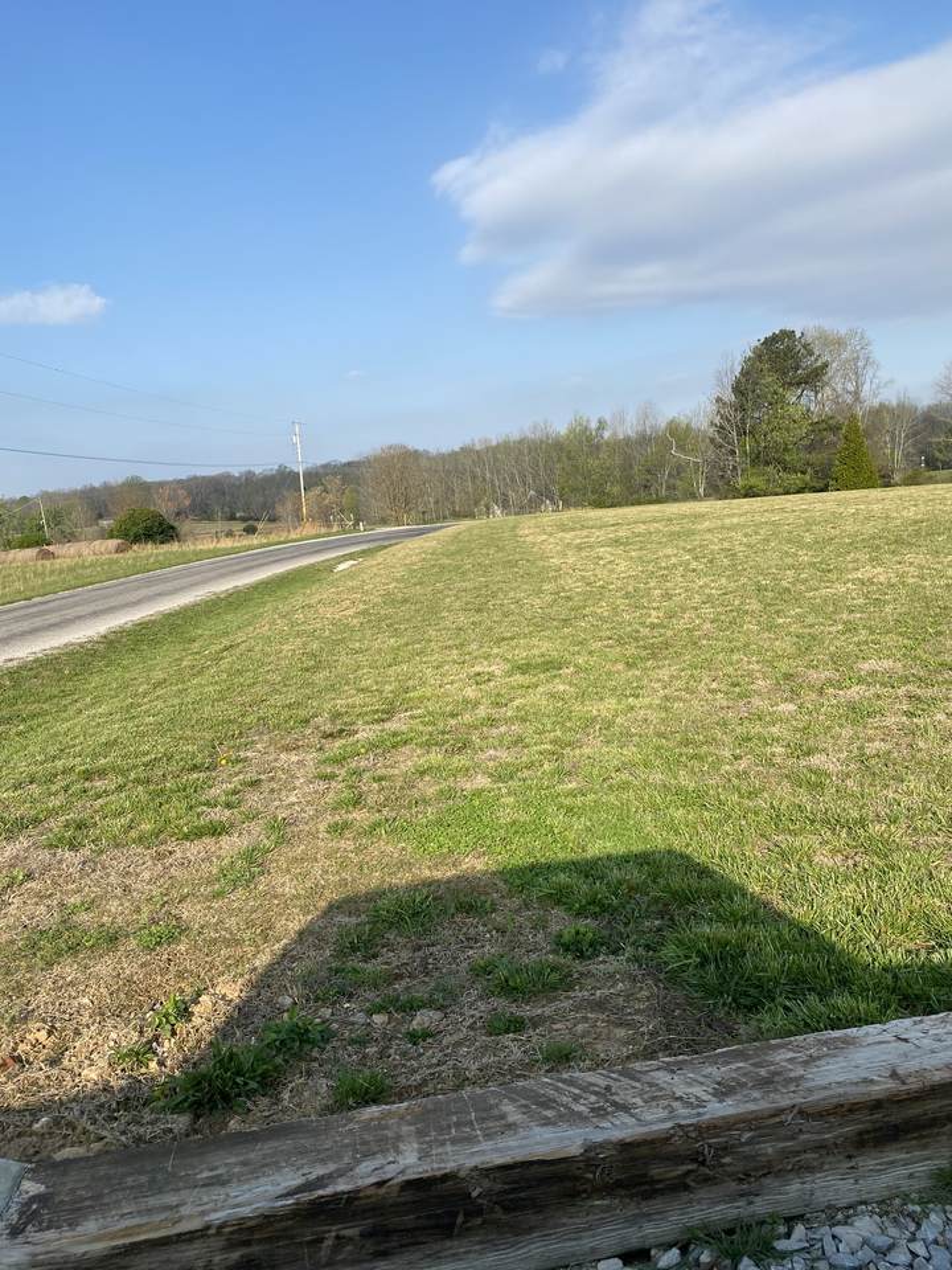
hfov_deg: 53.1
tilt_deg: -8.5
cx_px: 476
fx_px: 953
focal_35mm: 26
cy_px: 635
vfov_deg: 67.3
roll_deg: +4.2
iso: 32
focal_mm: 4.25
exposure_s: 1/2410
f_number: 1.8
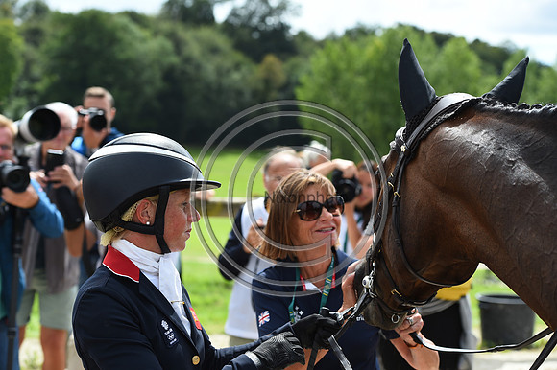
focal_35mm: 78
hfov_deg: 26.0
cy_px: 185
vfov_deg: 17.5
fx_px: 1206
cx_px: 278
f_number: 5
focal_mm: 78
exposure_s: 1/1000
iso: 200
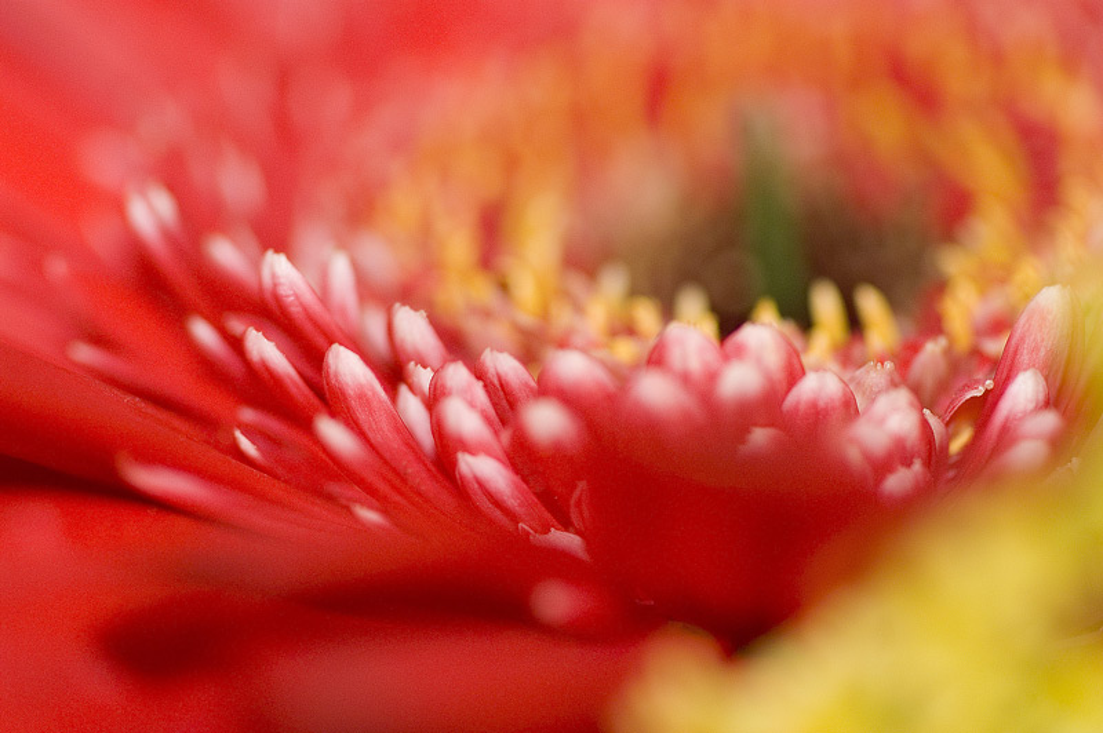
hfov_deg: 13.7
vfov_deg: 9.1
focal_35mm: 150
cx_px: 552
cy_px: 366
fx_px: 4592
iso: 400
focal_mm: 100
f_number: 3.5
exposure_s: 1/125
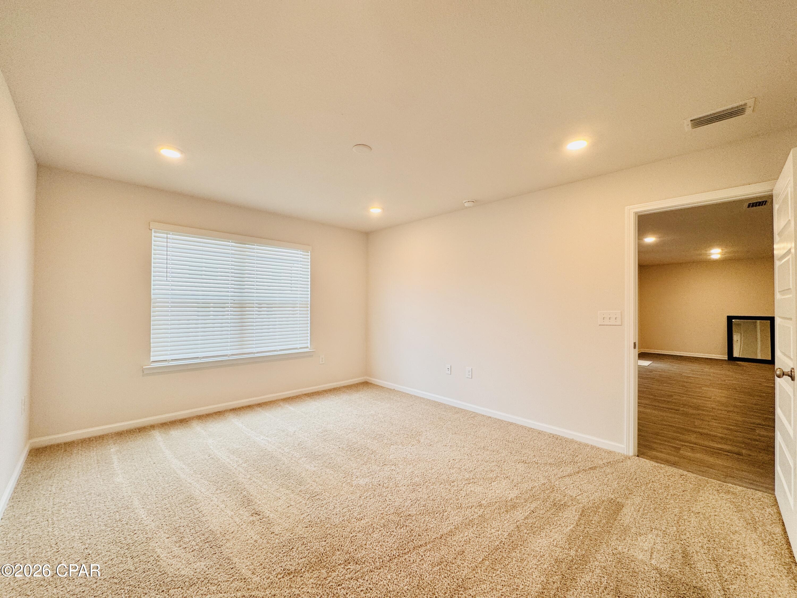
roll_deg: -0.8
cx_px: 398
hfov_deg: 102.1
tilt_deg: +0.5
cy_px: 299
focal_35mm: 14
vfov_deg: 85.7
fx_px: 322
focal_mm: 2.22
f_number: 2.2
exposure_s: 1/120
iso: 80
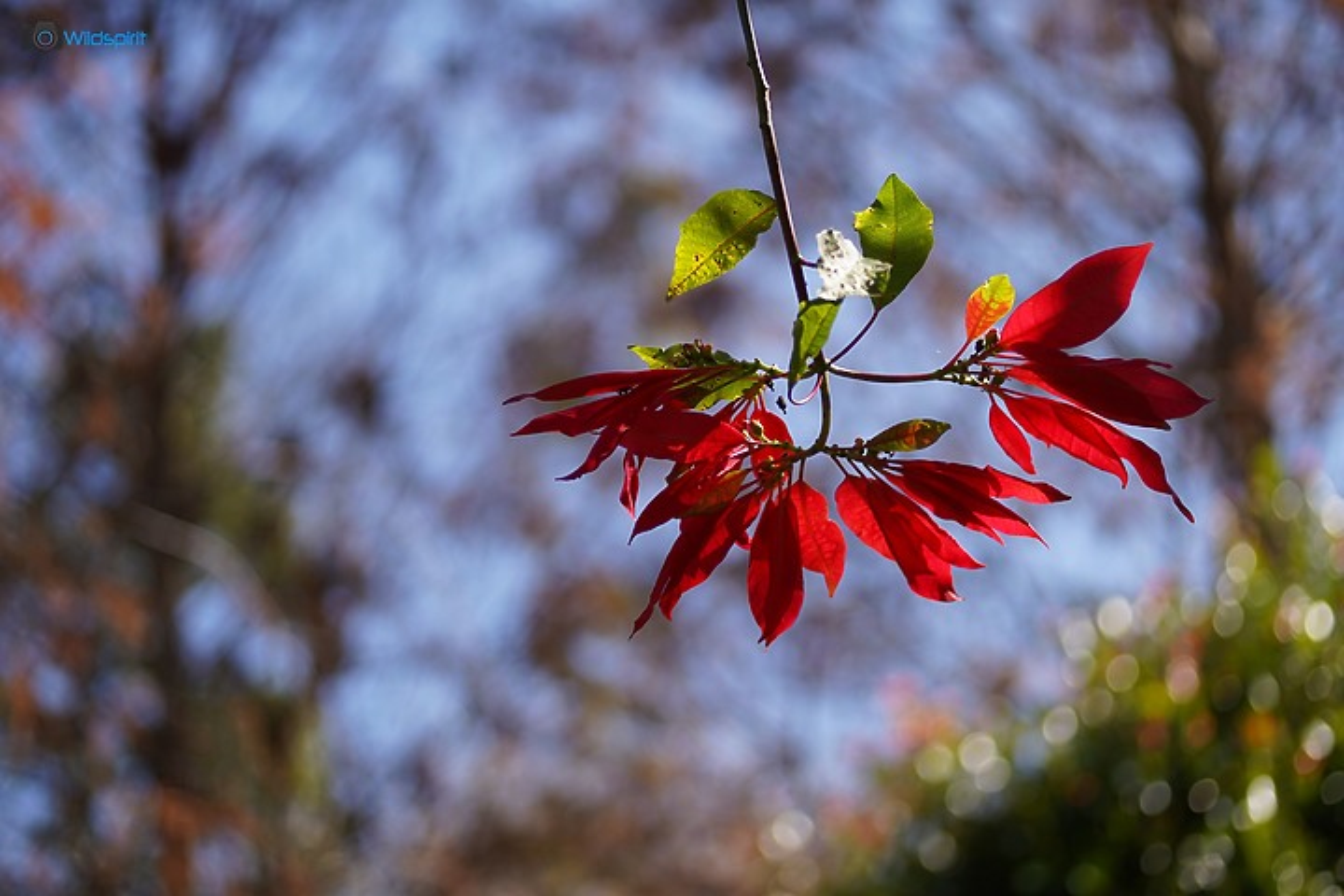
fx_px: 3733
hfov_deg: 20.4
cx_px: 672
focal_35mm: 100
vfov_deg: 13.7
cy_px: 448
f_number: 2.8
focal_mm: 100
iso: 100
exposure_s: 1/1000
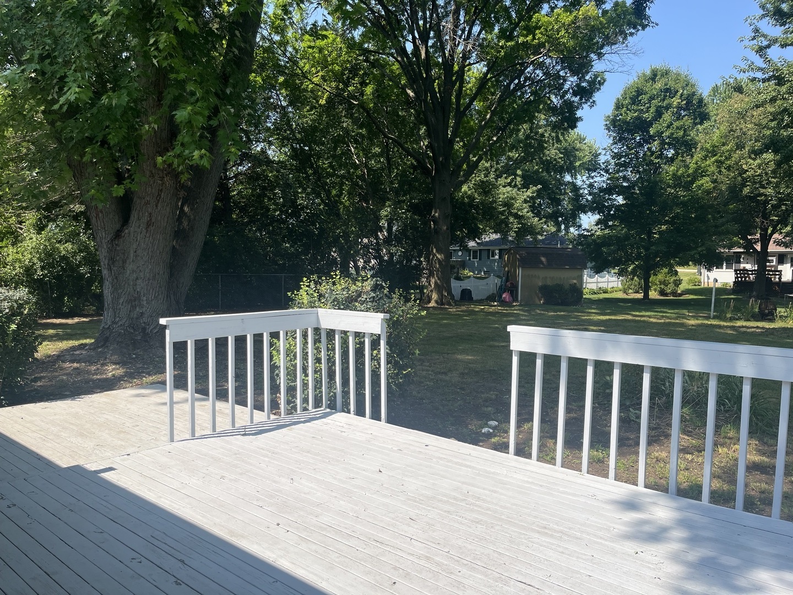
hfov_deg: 67.3
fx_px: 596
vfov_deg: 53.1
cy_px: 298
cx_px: 396
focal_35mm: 26
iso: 50
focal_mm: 5.1
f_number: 1.6
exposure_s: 1/2513
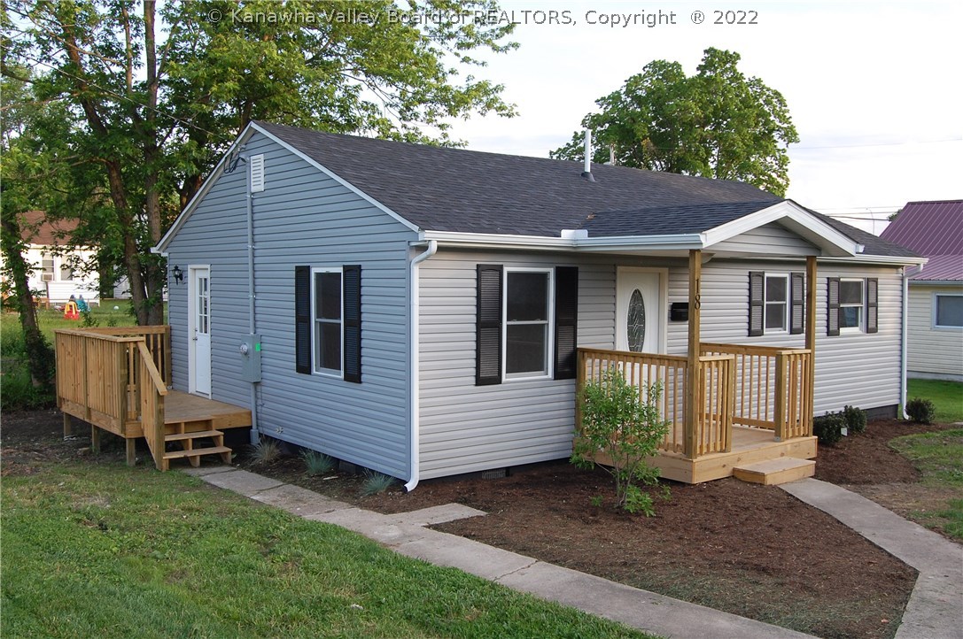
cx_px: 482
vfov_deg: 38.3
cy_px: 320
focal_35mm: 34
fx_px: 922
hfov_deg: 55.2
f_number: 9
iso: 400
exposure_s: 1/100
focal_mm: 23
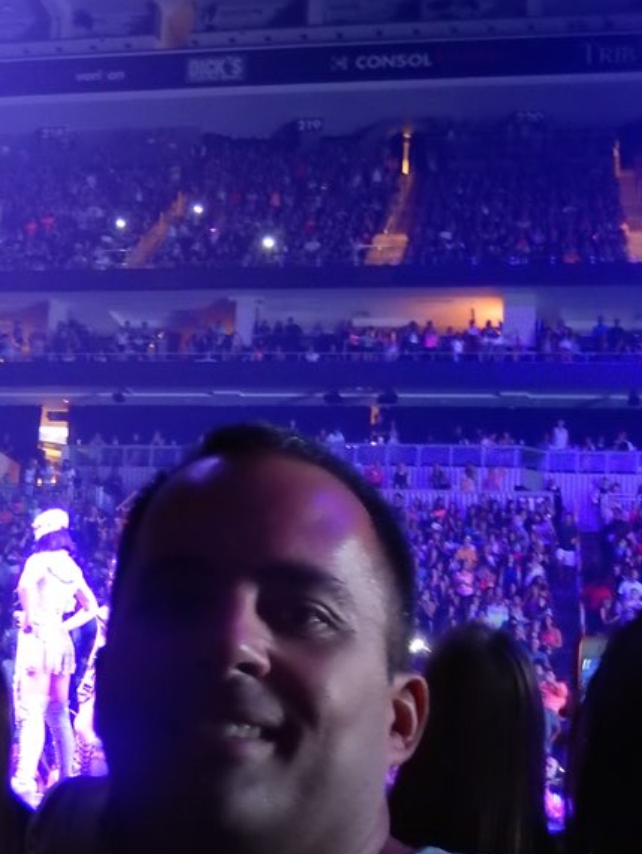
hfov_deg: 23.2
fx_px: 1556
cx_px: 196
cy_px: 574
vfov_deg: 30.5
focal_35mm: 63
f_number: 4.3
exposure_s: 1/10
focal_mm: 8.1
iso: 1600
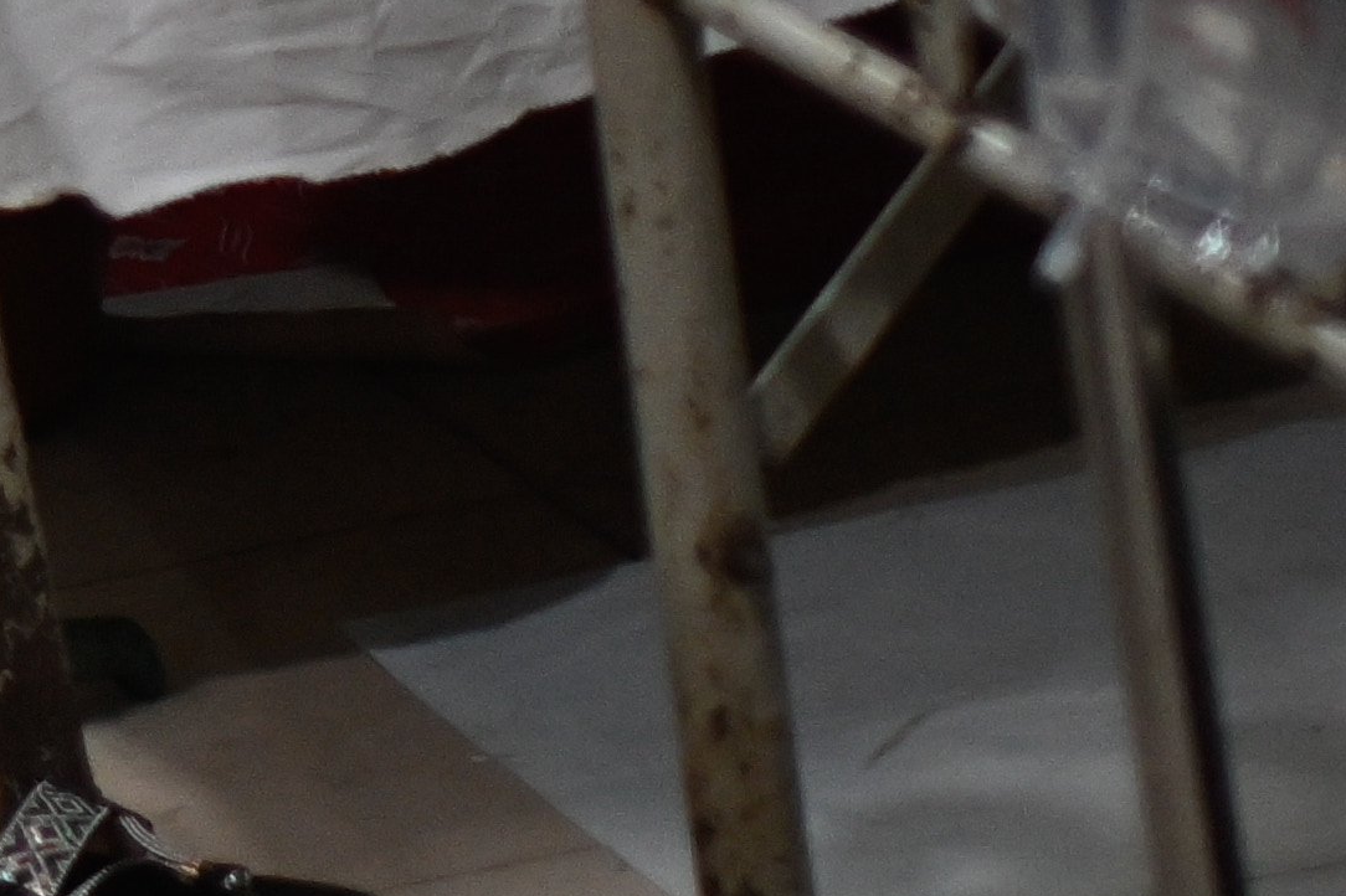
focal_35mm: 260
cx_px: -2693
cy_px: -1698
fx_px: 9718
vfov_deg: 5.0
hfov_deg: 7.1
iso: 1000
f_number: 1.4
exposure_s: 1/160
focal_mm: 35
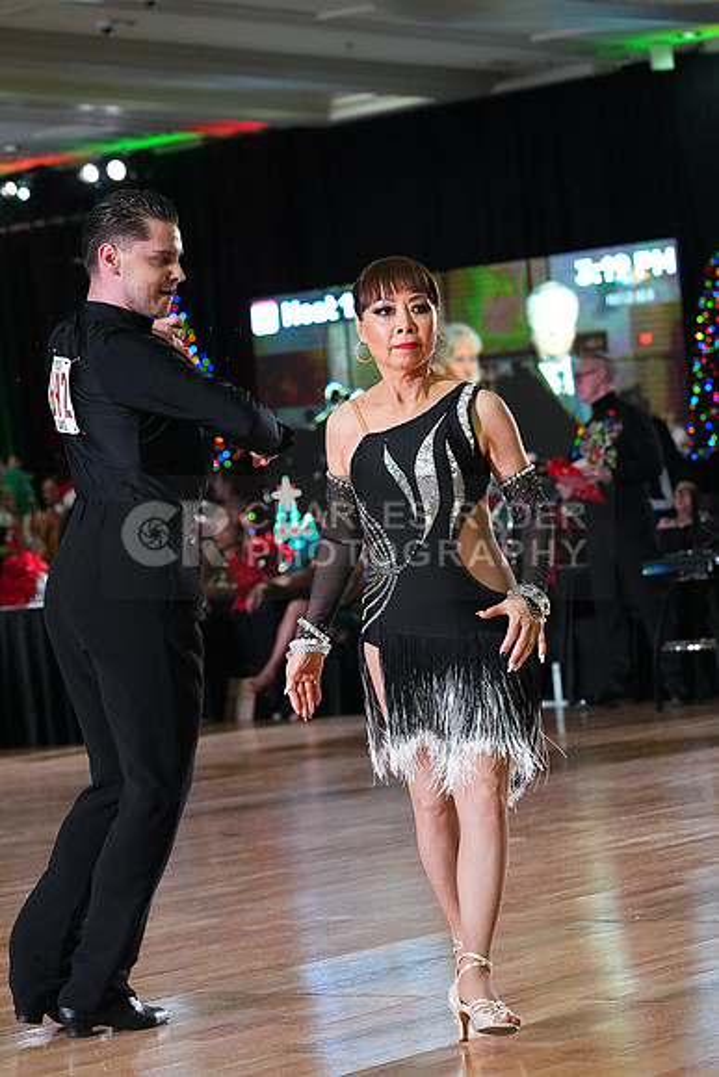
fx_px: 3173
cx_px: 360
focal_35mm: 106
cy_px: 538
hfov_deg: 12.9
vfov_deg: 19.3
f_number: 5.6
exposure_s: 1/400
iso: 8000
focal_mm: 106
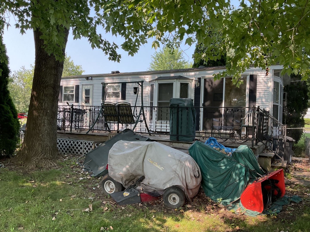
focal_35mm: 29
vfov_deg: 48.2
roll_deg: -0.7
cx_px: 155
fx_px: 260
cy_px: 116
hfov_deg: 61.7
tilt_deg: +2.7
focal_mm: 3
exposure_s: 1/238
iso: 16
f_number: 1.8
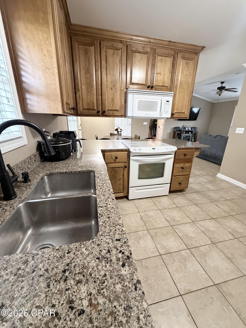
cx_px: 123
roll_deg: -1.8
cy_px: 164
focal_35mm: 14
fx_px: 133
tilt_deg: -19.3
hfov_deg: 85.7
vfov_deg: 102.1
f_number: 2.2
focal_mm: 2.22
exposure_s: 1/60
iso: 640
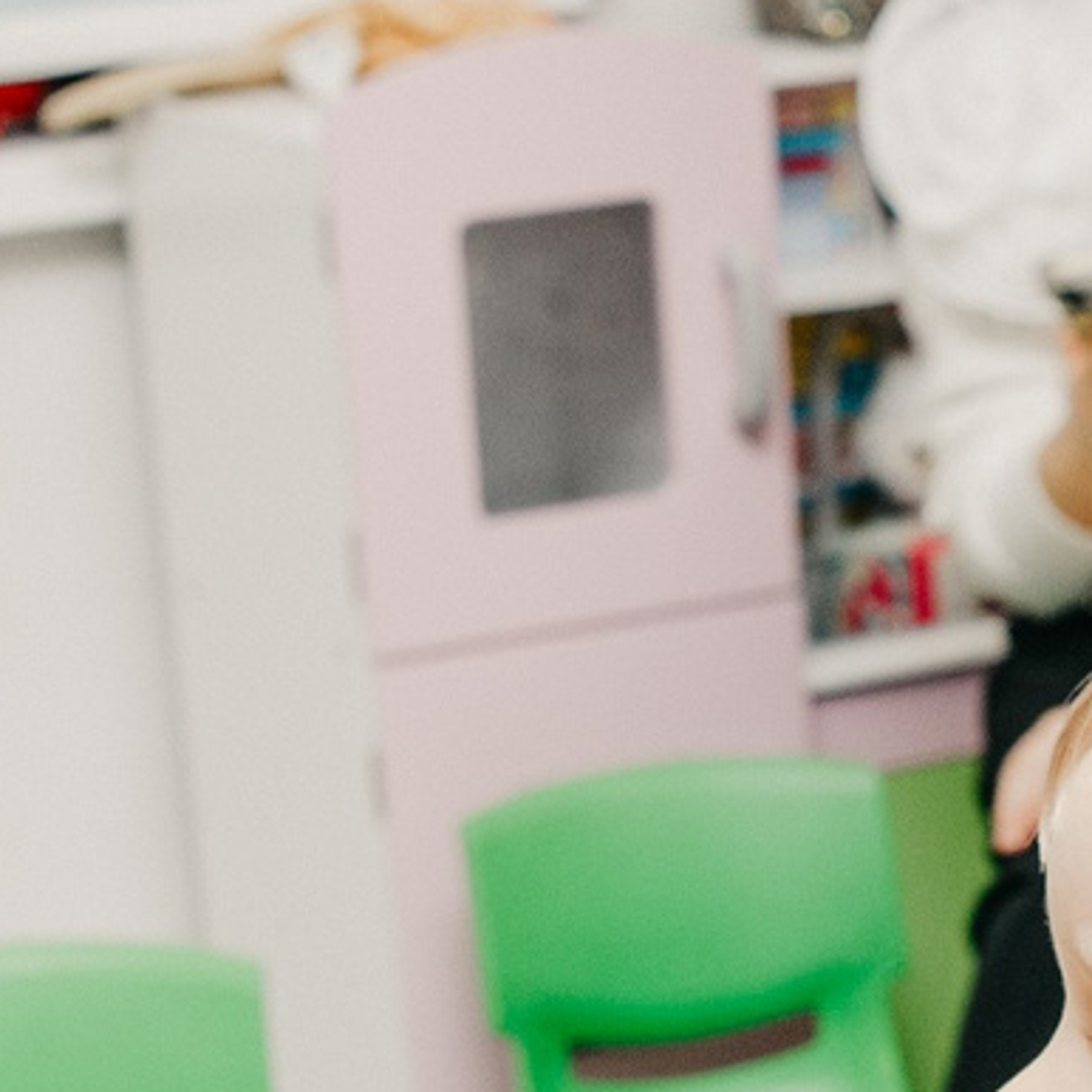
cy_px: 1631
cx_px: 1024
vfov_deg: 10.7
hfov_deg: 11.0
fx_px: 5639
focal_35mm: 158
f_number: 4.5
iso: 250
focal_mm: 28
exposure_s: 1/160
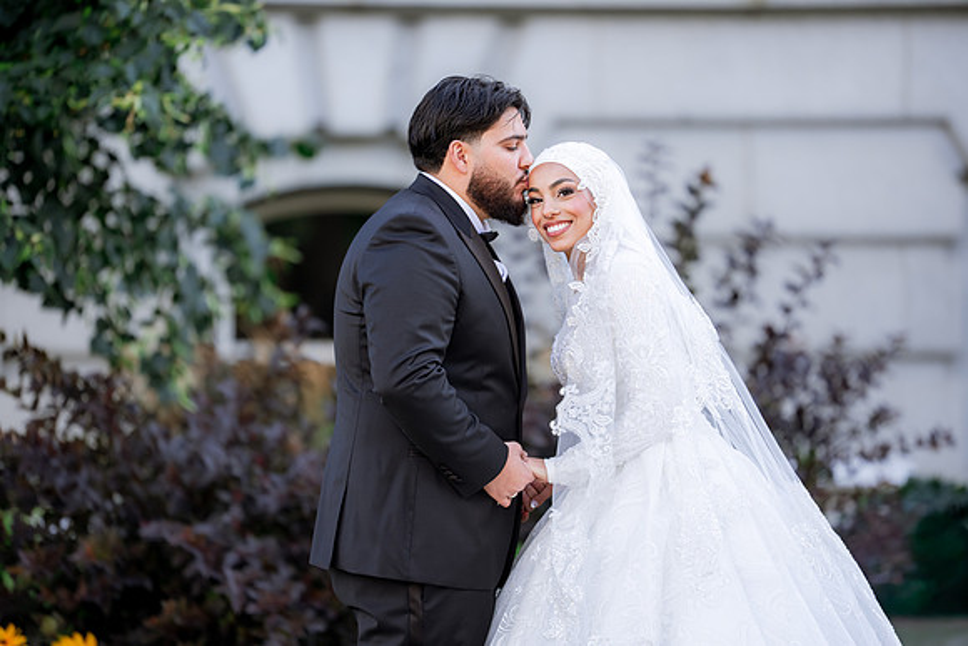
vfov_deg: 9.2
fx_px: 4034
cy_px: 323
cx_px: 484
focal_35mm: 150
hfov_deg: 13.7
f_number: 2
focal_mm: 150
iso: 200
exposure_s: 1/1250
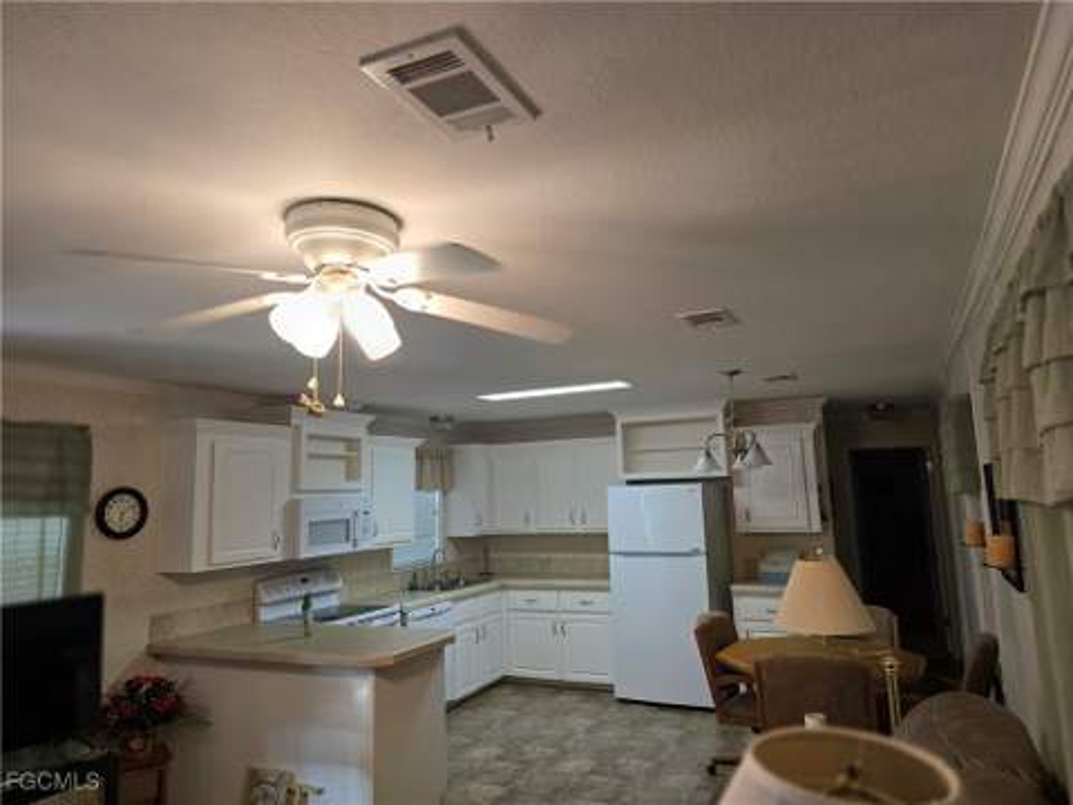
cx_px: 536
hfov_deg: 73.9
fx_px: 713
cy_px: 402
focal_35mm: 23
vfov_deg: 58.9
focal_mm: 6.3
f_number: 1.7
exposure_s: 1/120
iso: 160
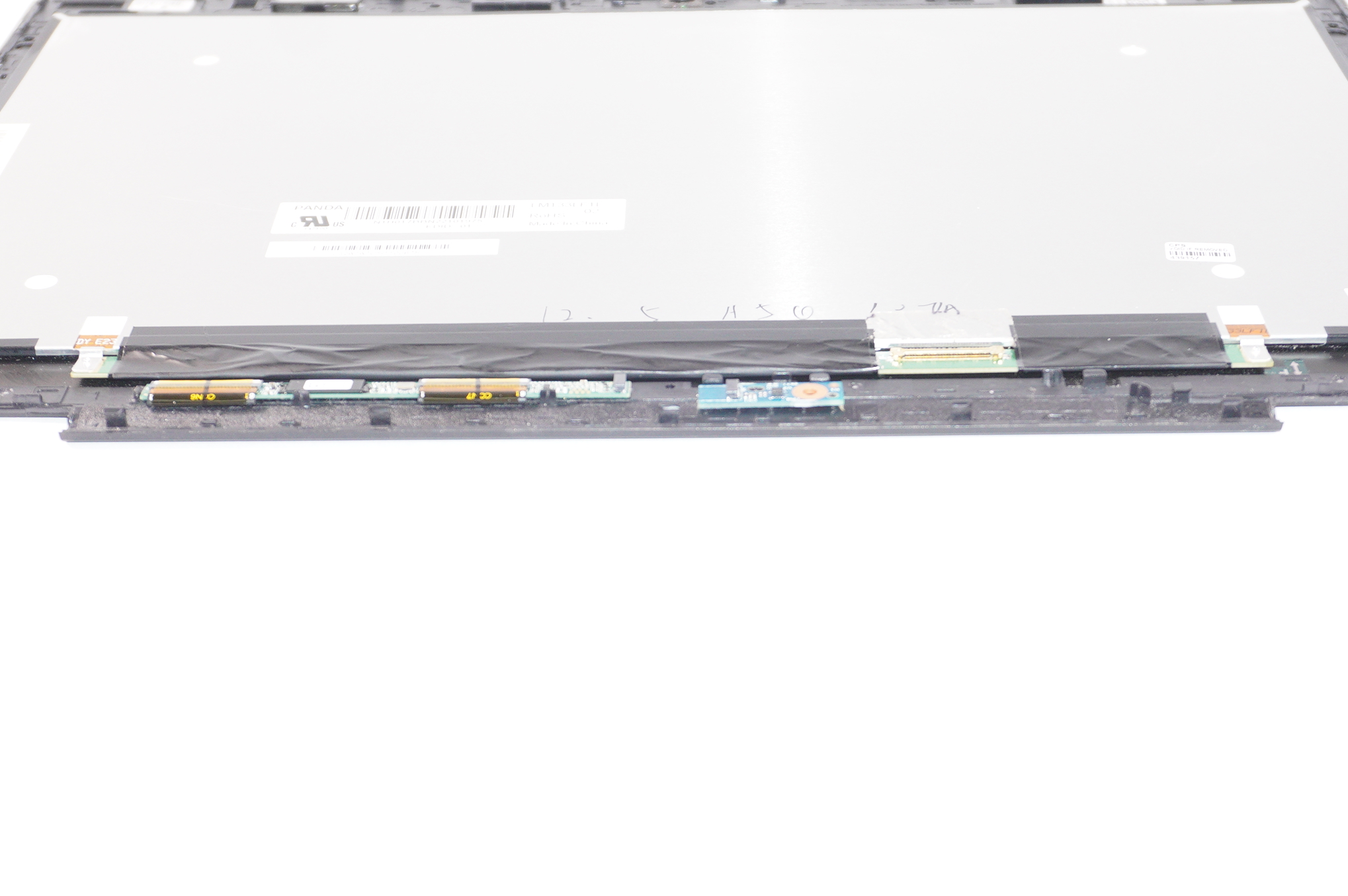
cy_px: 368
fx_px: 2319
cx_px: 697
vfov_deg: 21.8
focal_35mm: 62
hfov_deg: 32.4
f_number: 5.6
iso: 640
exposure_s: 1/160
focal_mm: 28
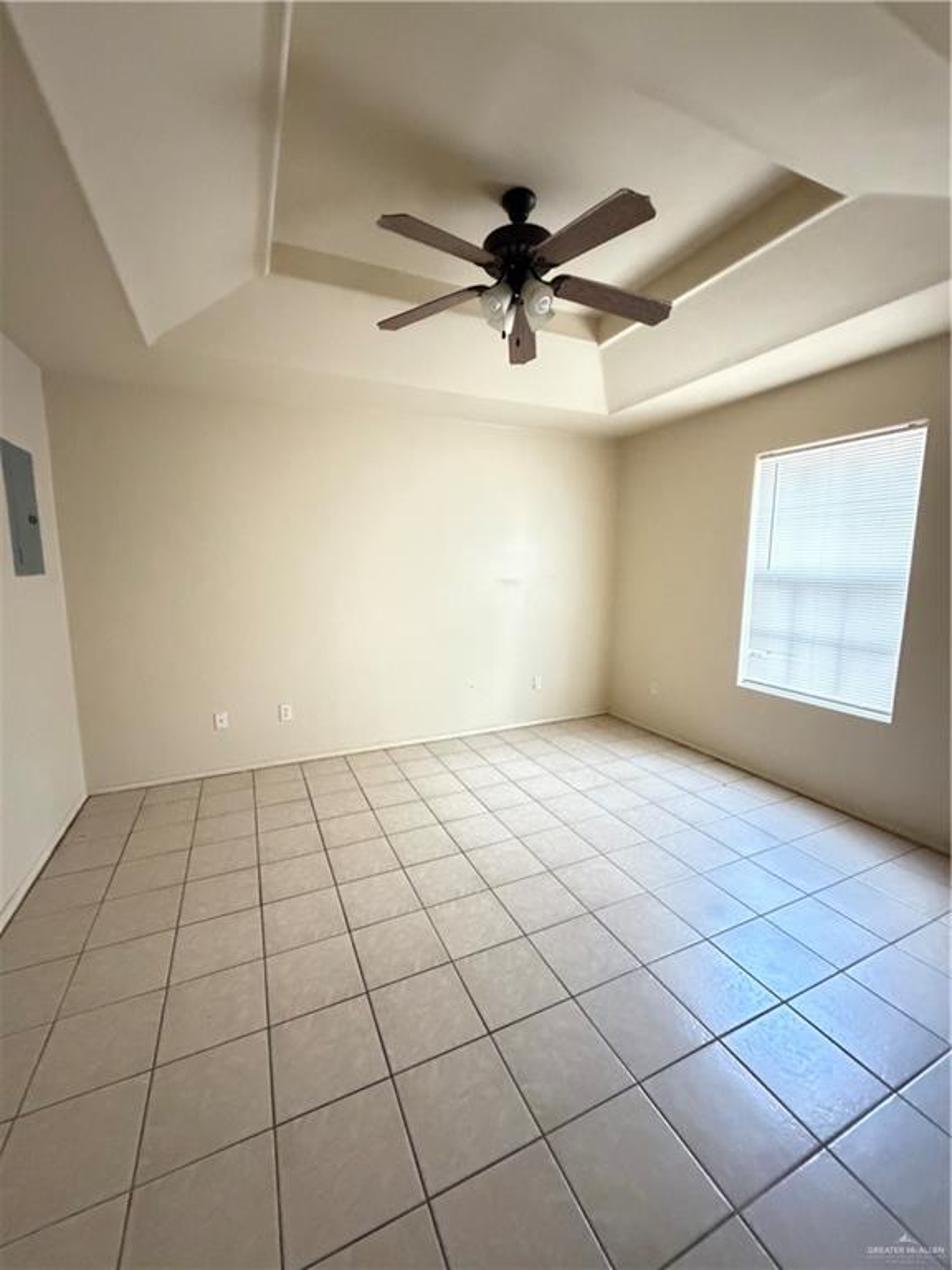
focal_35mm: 14
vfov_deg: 102.1
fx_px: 513
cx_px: 476
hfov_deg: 85.7
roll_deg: +0.5
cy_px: 635
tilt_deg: -8.3
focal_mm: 2.22
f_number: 2.2
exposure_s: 1/30
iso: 1600
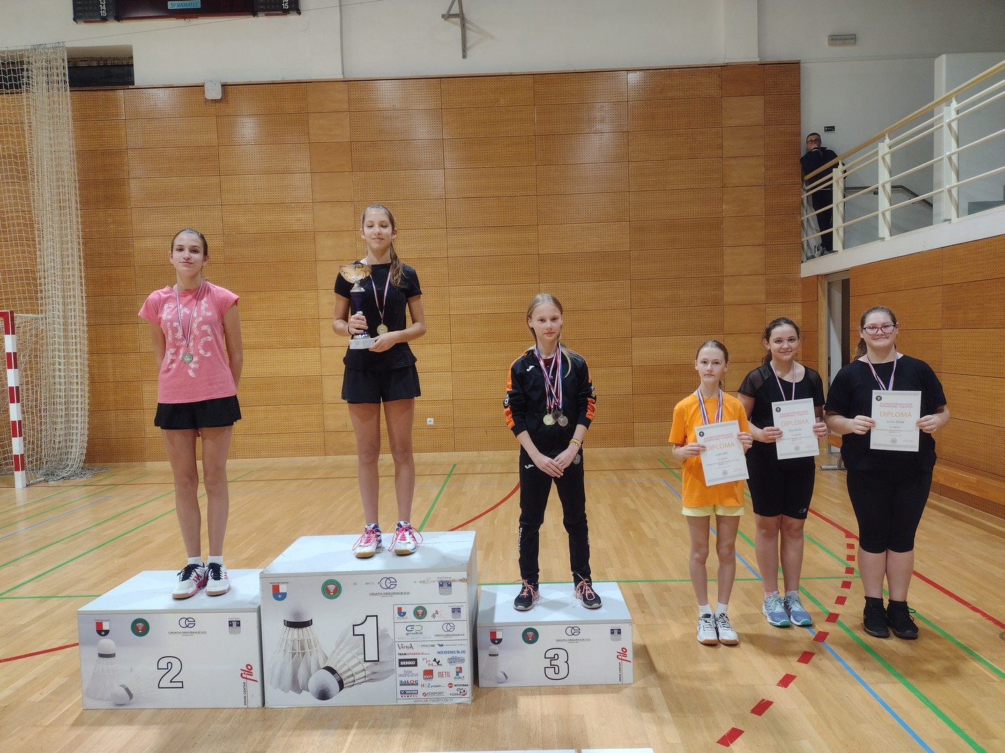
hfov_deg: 65.3
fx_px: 784
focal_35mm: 27
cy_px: 376
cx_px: 502
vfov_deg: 51.4
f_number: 1.7
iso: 163
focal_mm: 4.71
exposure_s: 1/50
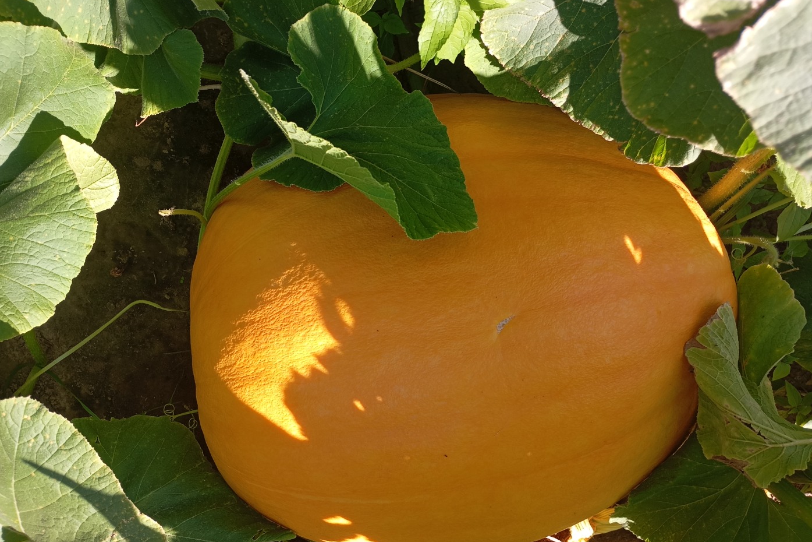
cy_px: 290
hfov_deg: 61.9
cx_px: 399
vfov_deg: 43.6
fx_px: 677
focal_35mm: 30
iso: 104
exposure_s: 1/187
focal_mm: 4.27
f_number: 1.8
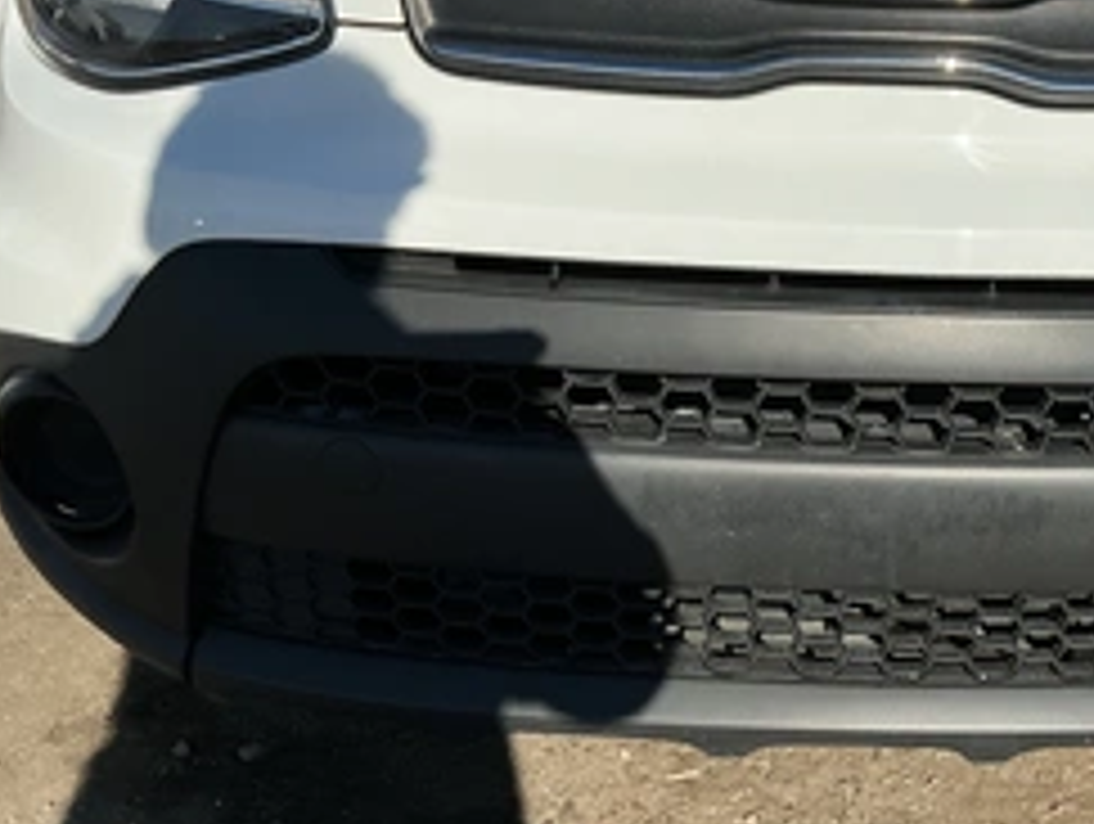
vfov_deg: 31.6
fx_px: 1456
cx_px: 828
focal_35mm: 46
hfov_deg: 40.0
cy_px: 378
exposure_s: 1/3788
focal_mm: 3
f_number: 1.8
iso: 25
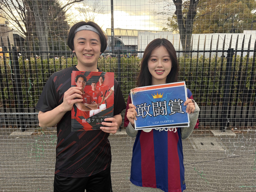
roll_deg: +0.3
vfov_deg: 53.1
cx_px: 128
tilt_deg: -11.0
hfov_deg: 67.3
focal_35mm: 26
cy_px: 96
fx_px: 192
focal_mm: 5.96
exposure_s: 1/235
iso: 40
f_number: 1.6
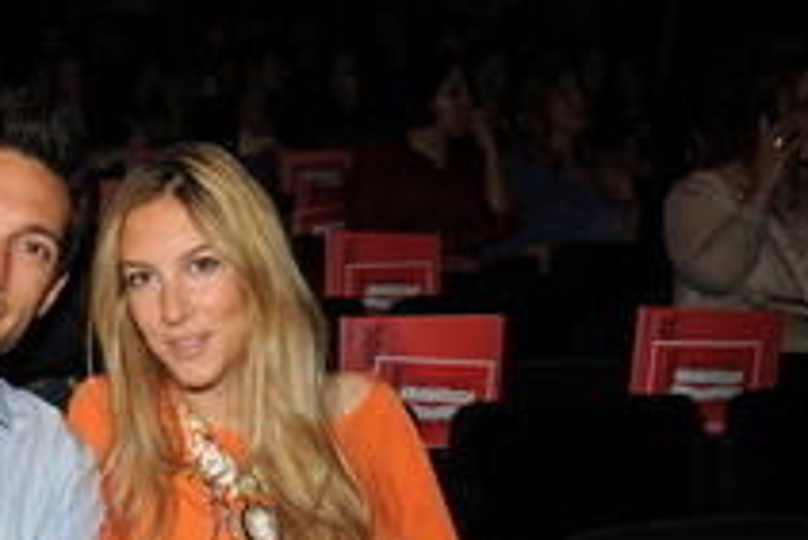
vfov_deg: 17.9
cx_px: 38
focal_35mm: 75
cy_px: 504
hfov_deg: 25.9
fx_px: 1684
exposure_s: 1/60
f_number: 5.6
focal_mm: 22
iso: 400
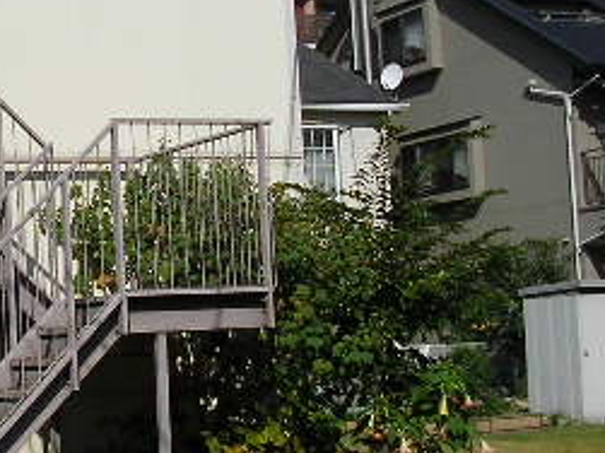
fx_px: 1695
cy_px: 183
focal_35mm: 97
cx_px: -12
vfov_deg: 15.2
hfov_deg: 19.6
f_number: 4.1
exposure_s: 1/1073
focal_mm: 5.8
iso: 50
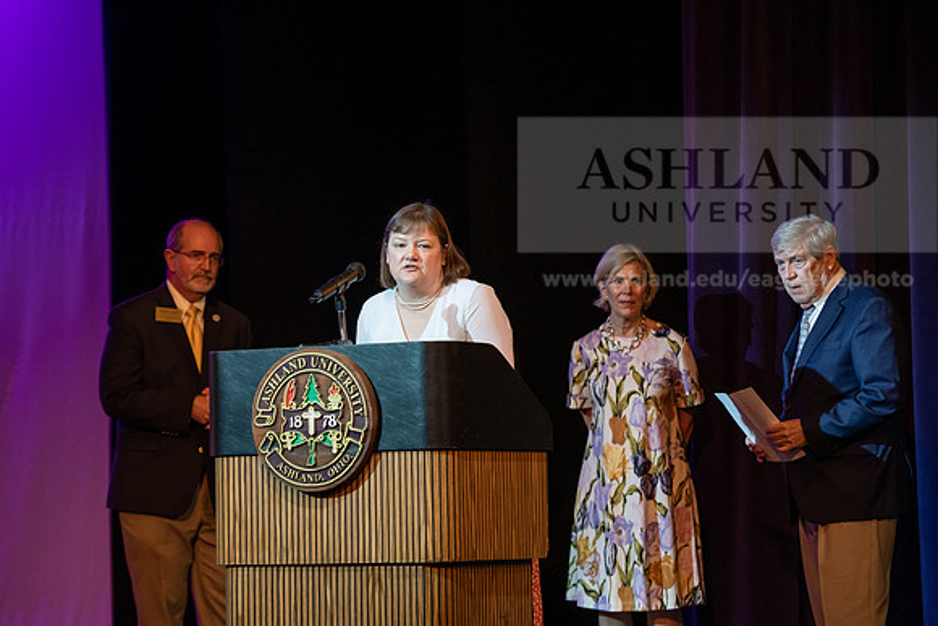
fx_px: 3179
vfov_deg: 11.2
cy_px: 313
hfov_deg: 16.8
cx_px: 469
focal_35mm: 122
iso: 2000
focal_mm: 122
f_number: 4
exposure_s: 1/200
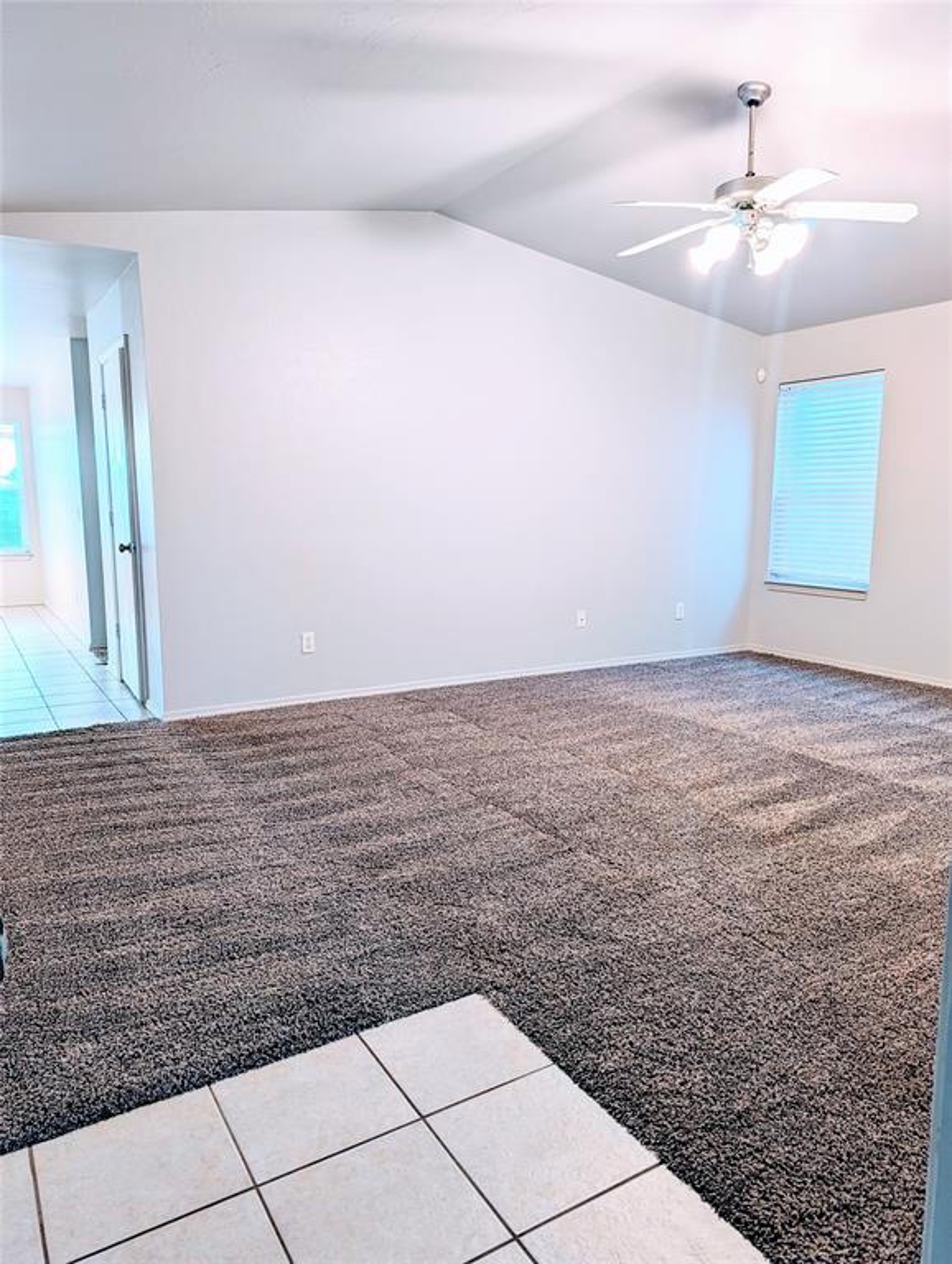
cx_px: 476
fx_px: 878
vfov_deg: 71.5
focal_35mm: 24
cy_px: 632
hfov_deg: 56.9
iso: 100
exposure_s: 1/30
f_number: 1.85
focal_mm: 6.81
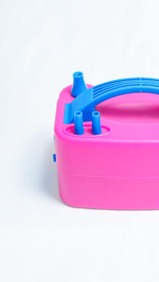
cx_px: 136
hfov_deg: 14.4
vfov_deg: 25.6
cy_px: 139
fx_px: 622
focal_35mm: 83
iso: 2500
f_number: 6.3
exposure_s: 1/160
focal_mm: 35
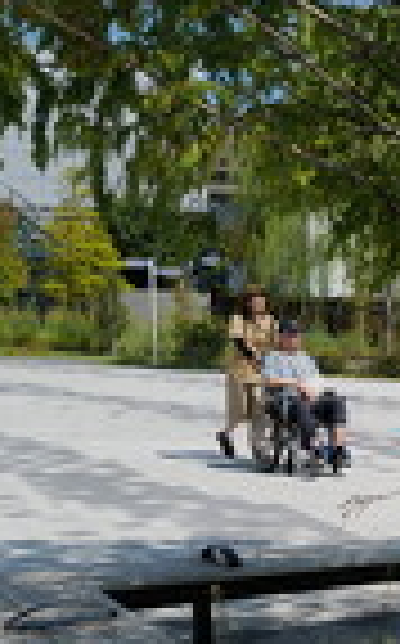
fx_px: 1400
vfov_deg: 25.0
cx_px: 638
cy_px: 597
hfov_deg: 14.9
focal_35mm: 80
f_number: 5.6
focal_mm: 28
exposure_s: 1/640
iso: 100
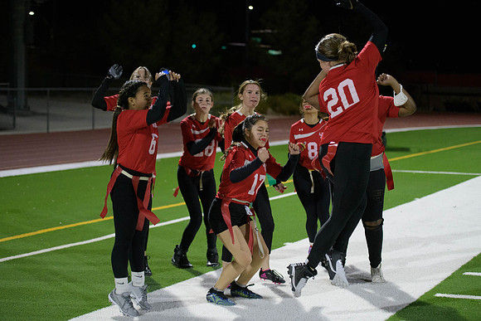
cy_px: 160
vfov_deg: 19.5
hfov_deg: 28.8
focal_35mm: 70
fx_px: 935
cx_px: 240
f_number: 2.8
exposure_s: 1/640
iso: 5000
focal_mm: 70
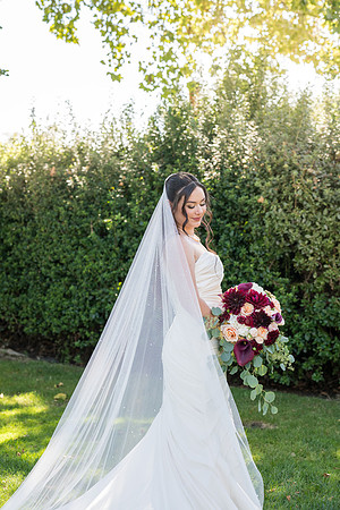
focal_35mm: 67
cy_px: 255
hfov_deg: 20.3
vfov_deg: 30.1
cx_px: 170
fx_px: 949
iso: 320
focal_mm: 67
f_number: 4
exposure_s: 1/320
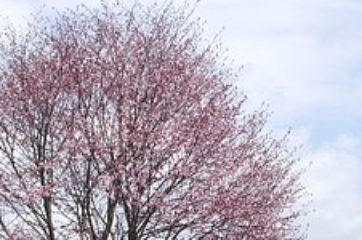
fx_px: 1185
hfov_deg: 17.4
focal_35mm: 118
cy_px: 157
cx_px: 223
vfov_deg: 11.6
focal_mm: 8.2
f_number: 5
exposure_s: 1/400
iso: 50
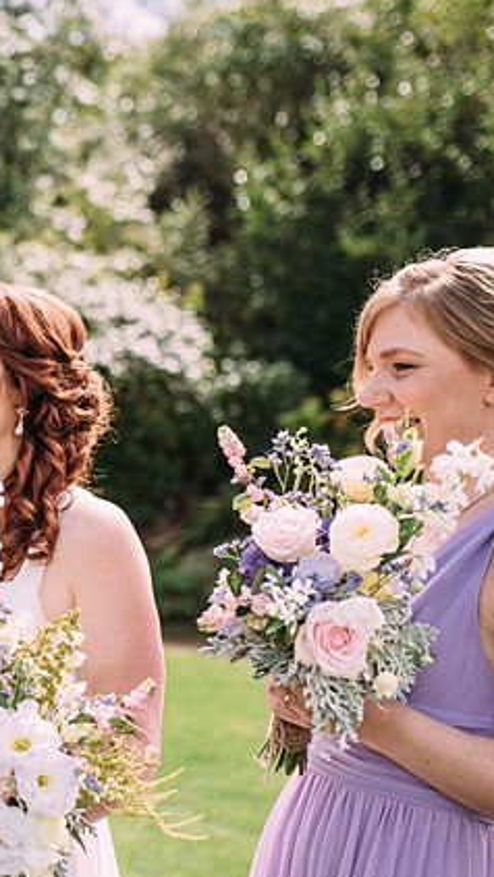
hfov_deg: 17.3
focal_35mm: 65
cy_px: 432
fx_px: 1513
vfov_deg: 32.4
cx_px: -170
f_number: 2.2
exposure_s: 1/800
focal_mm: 35
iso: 100
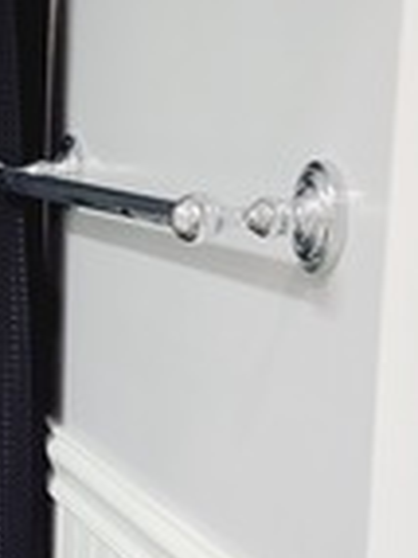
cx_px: -375
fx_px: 1951
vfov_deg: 16.2
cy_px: 416
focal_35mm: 121
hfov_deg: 11.2
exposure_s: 1/60
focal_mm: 5.4
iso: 160
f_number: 1.8
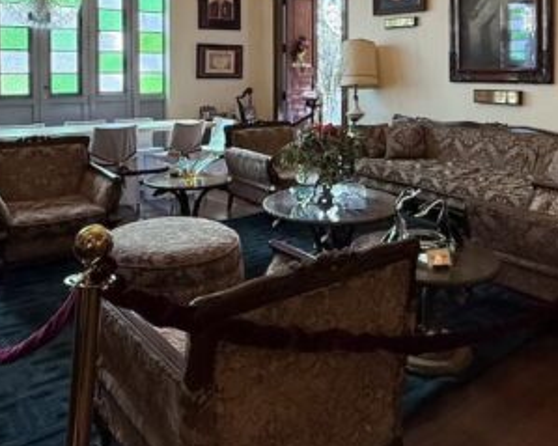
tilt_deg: -0.1
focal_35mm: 32
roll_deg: +0.4
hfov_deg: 55.6
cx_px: 295
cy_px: 81
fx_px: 528
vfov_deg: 43.4
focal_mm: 2.22
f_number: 2.2
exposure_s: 1/99
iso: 250
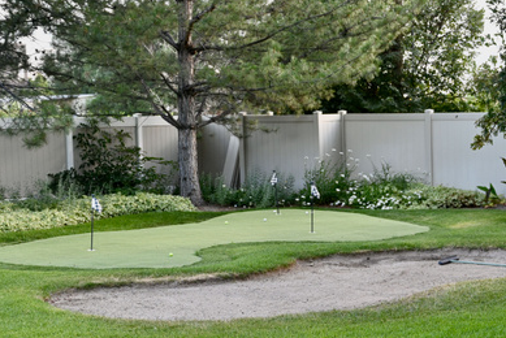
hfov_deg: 27.1
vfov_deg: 18.4
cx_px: 360
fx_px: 1041
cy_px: 240
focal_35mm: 74
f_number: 4
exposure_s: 1/250
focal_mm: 45
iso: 320
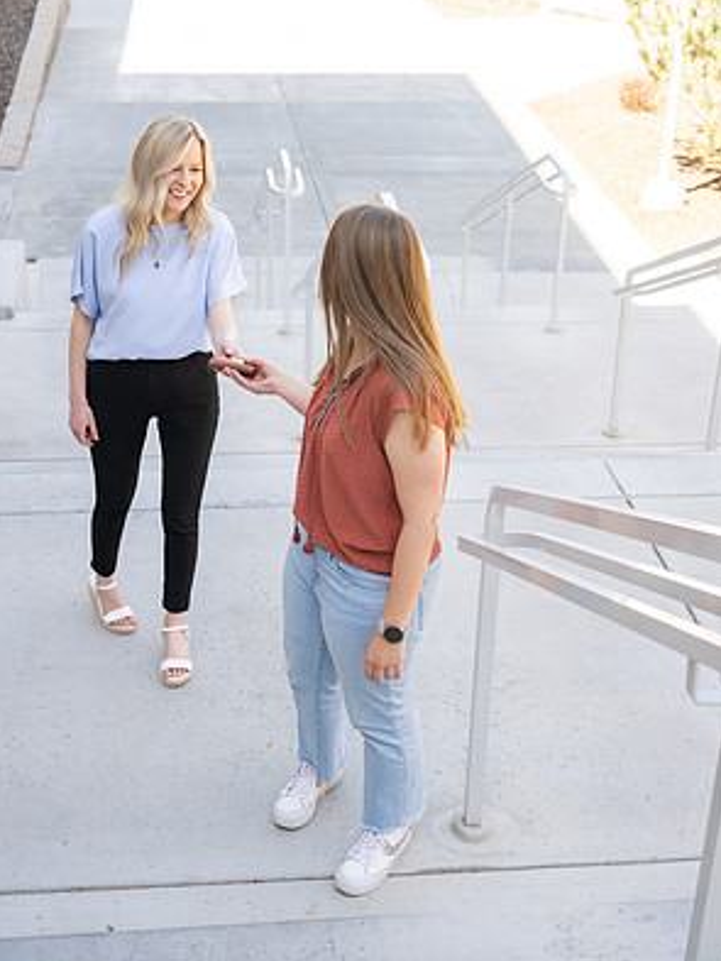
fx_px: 1527
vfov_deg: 34.9
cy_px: 457
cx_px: 359
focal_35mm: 55
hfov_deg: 26.6
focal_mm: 50
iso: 400
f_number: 6.3
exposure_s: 1/320
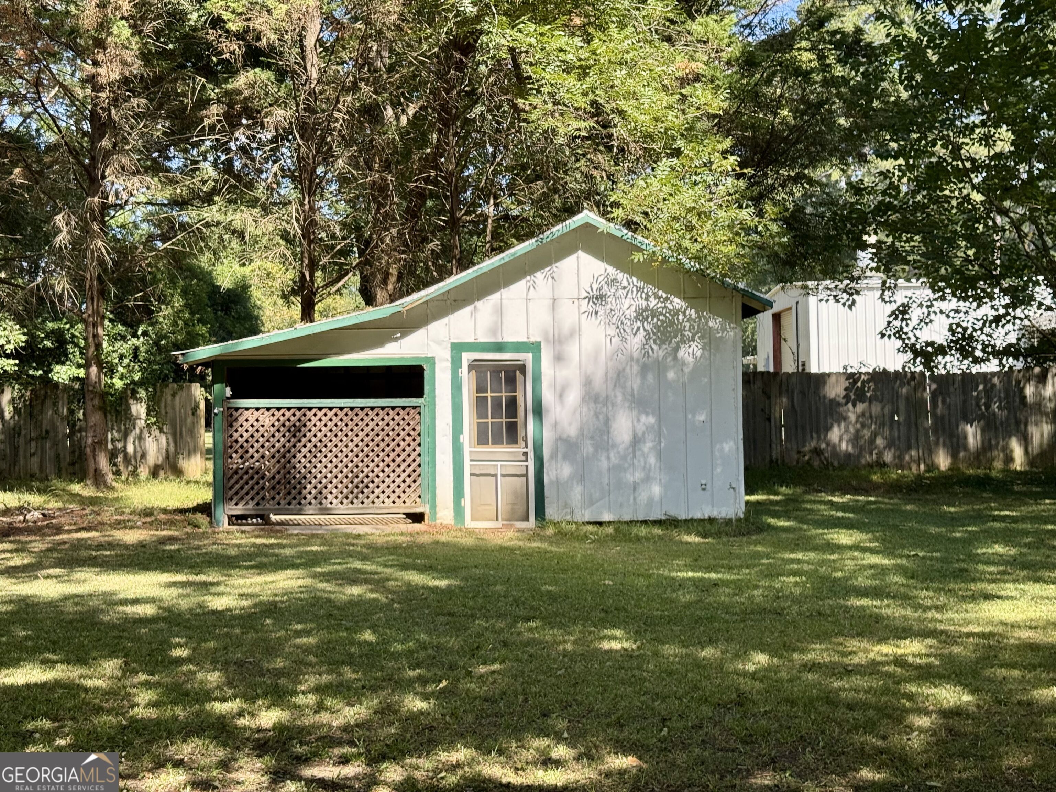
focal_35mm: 48
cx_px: 528
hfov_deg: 39.7
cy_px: 396
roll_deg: +0.5
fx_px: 1464
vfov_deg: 30.3
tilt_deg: +0.9
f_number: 1.78
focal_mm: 6.76
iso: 64
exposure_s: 1/1011
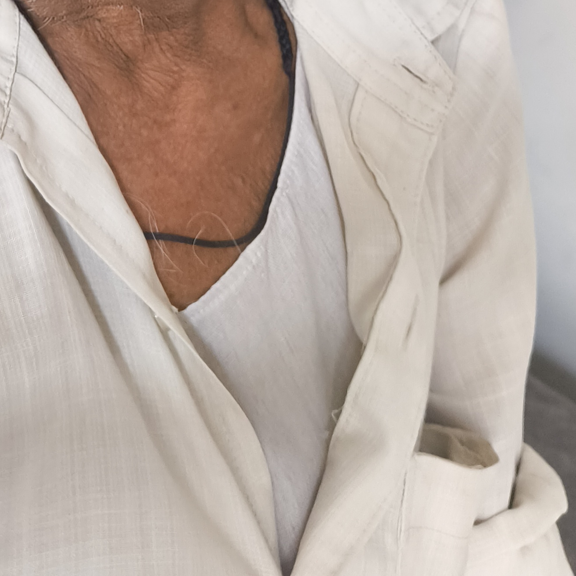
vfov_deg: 22.7
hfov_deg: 25.9
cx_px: 182
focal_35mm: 66
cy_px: -215
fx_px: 1242
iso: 1821
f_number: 1.87
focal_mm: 5.56
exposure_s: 1/50
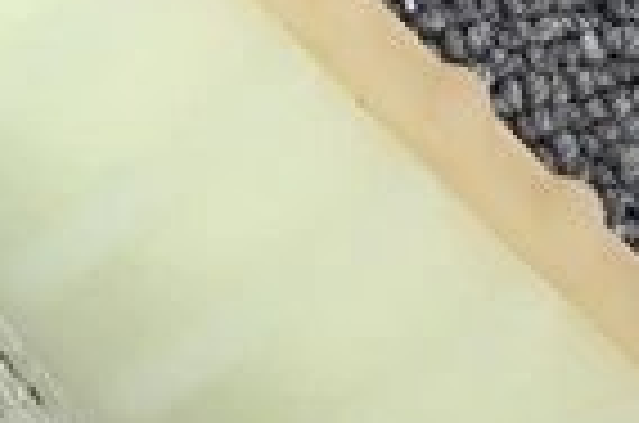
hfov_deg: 9.3
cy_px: -376
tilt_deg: -58.9
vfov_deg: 6.5
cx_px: -720
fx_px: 3631
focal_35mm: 205
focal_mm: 3.3
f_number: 2.4
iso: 25
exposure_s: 1/401
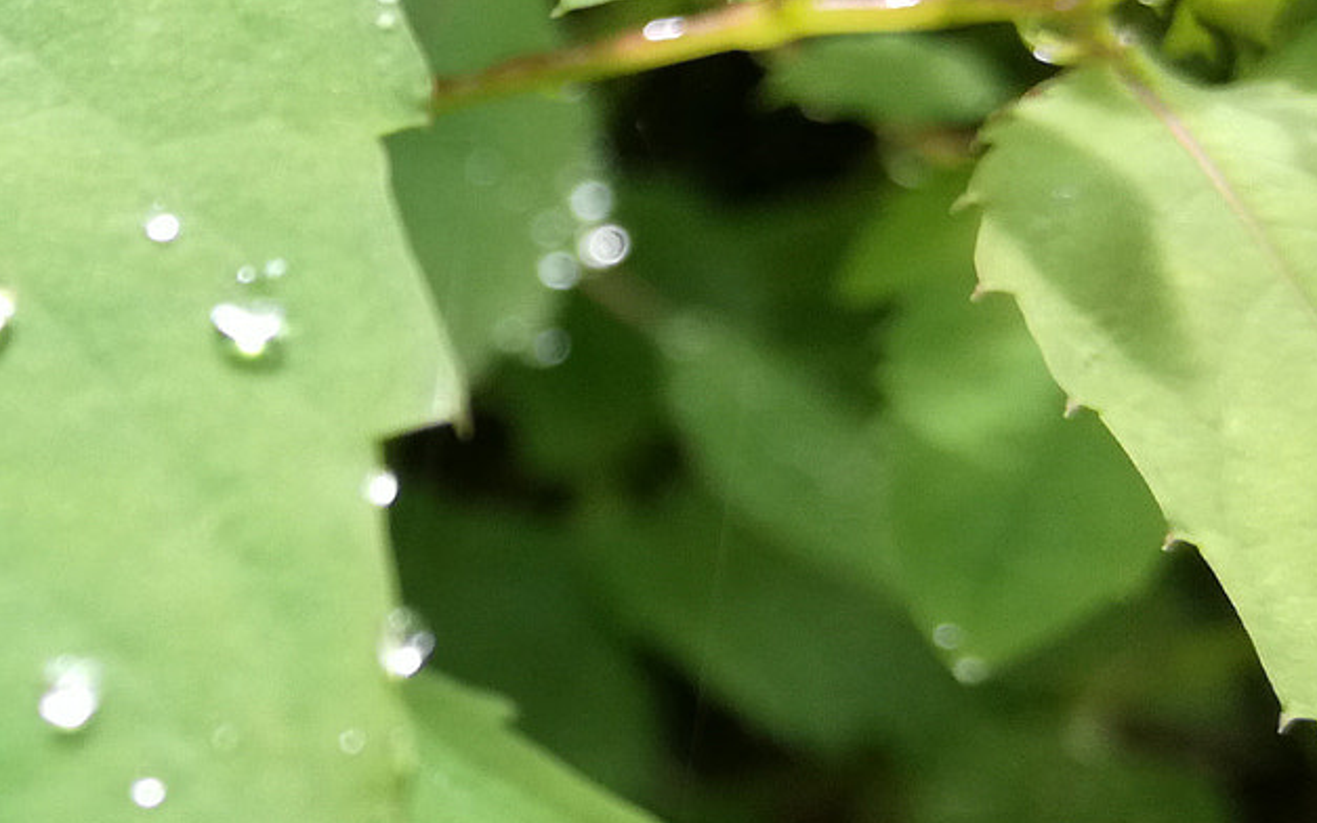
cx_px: -134
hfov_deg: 26.0
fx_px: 2620
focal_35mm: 73
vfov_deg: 17.8
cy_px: 512
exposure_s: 1/100
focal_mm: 3.79
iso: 64
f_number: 2
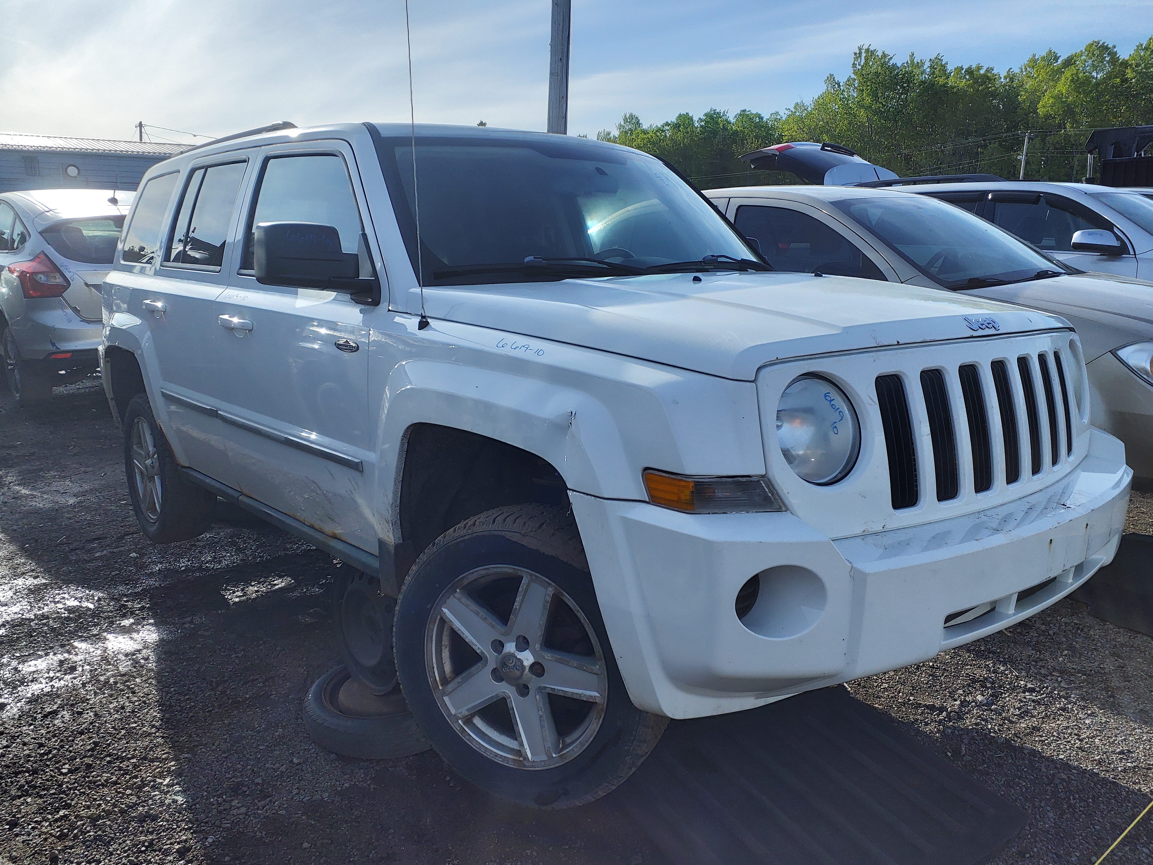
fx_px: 866
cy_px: 432
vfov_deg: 53.1
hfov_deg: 67.3
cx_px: 576
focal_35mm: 26
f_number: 1.9
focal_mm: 3.58
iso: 40
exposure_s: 1/590
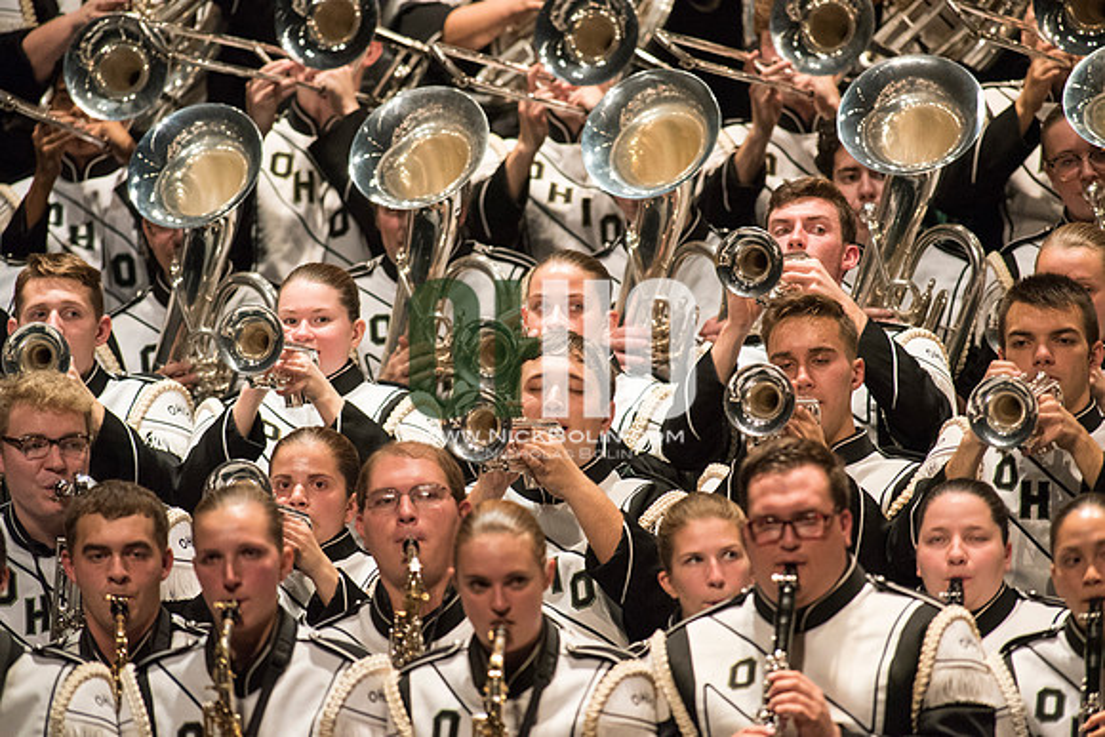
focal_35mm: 600
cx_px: 552
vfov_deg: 2.3
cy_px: 368
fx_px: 18420
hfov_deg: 3.4
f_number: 5.6
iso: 4000
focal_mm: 600
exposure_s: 1/320
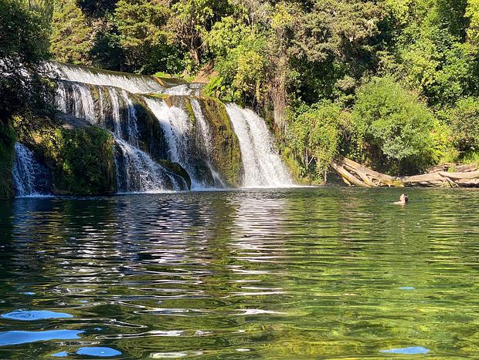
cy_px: 180
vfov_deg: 28.1
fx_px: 721
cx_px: 240
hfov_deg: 36.8
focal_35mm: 52
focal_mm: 6
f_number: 2
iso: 20
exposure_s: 1/320
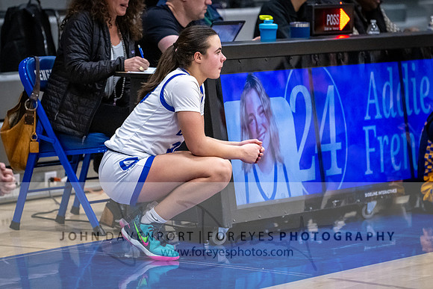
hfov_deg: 7.1
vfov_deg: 4.8
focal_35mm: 288
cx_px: 208
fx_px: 3468
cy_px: 111
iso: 6400
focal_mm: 200
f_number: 2.8
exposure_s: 1/1000
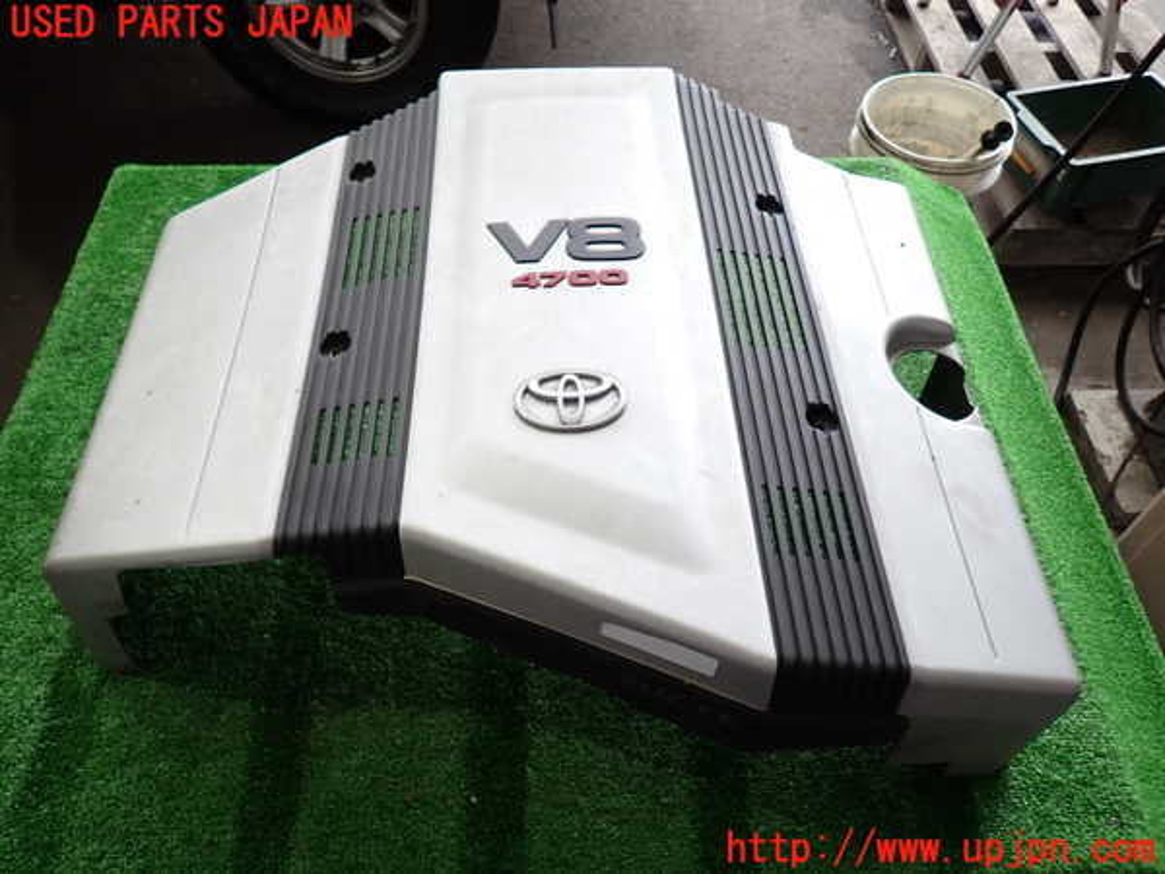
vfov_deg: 54.9
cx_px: 582
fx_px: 841
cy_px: 437
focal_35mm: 25
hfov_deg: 69.4
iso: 100
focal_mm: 4.5
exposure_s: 1/80
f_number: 2
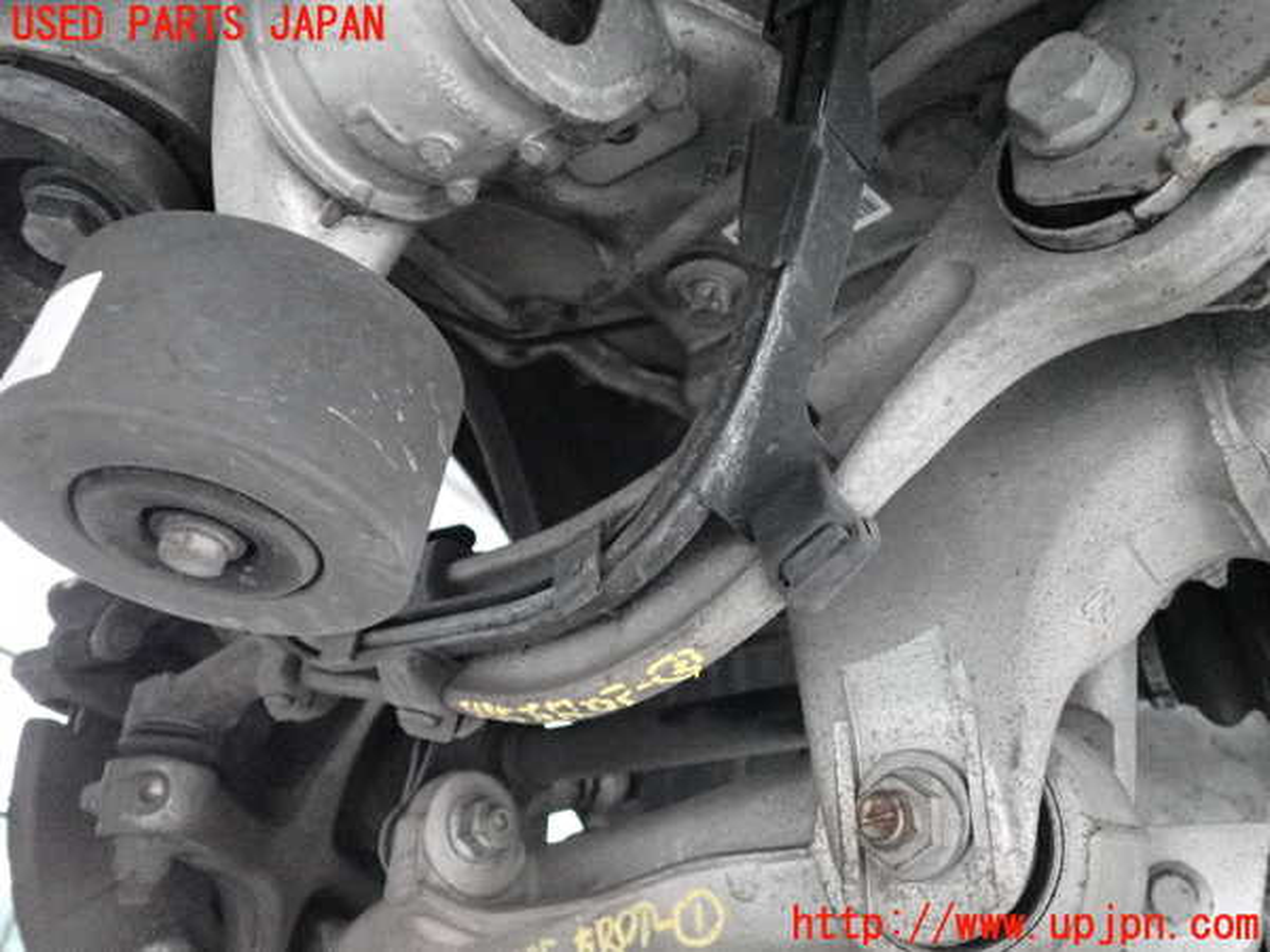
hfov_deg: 60.0
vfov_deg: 46.8
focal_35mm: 30
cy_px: 476
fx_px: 1101
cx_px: 635
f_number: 2.3
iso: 4000
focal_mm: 5.4
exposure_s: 1/125
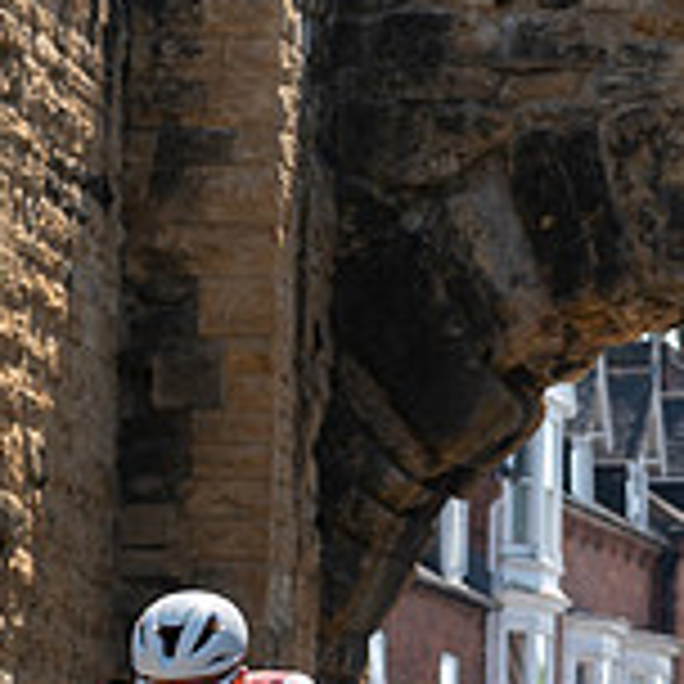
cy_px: 784
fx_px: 8875
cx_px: -79
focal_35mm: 397
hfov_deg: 4.4
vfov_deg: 4.4
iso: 160
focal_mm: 75
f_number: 5
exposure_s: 1/800
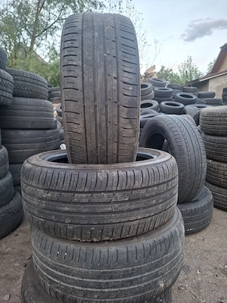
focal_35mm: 23
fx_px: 201
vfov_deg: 73.9
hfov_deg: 58.9
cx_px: 114
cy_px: 152
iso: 200
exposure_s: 1/50
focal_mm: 5.54
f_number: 1.8
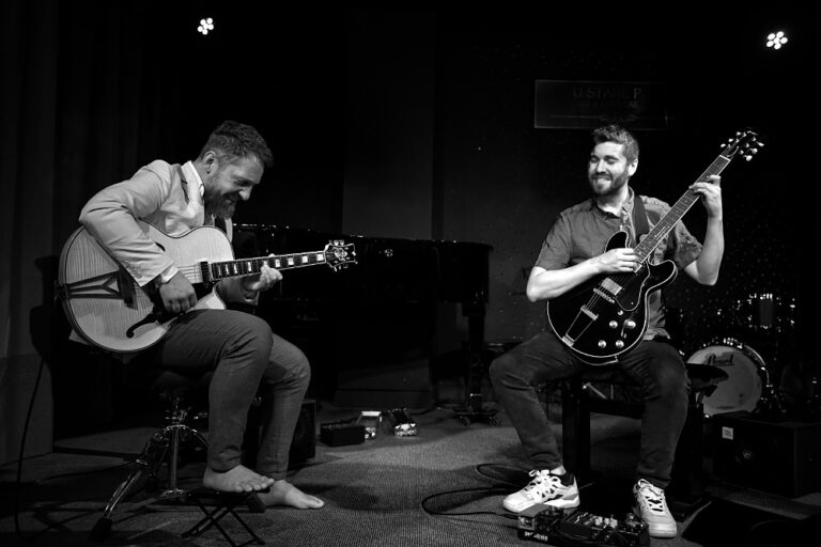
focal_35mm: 29
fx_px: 661
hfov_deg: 63.7
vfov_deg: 45.0
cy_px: 274
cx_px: 410
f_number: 2.8
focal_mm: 29
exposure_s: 1/30
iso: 400
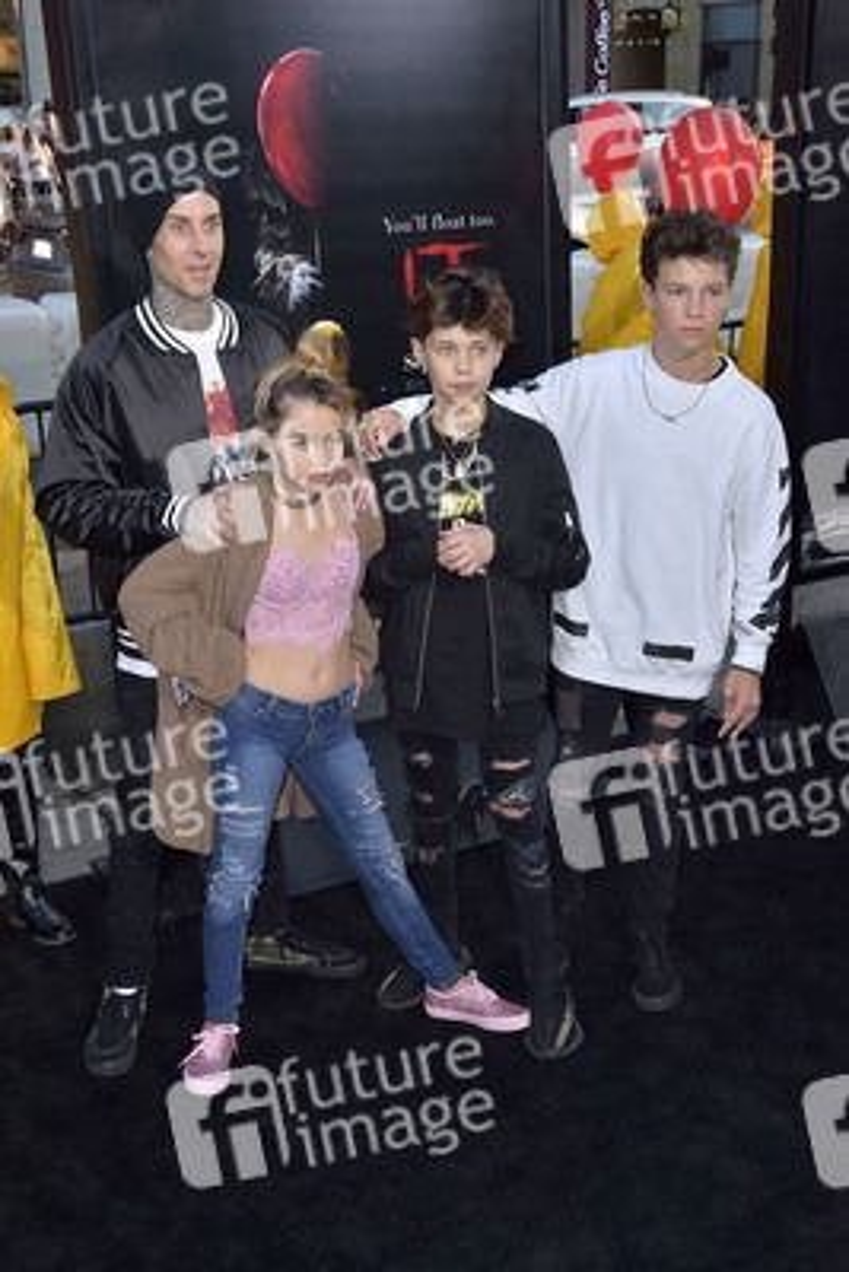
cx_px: 424
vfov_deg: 44.5
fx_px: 1555
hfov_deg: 30.5
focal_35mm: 44
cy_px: 636
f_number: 6.3
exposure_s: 1/250
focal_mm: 44
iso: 640
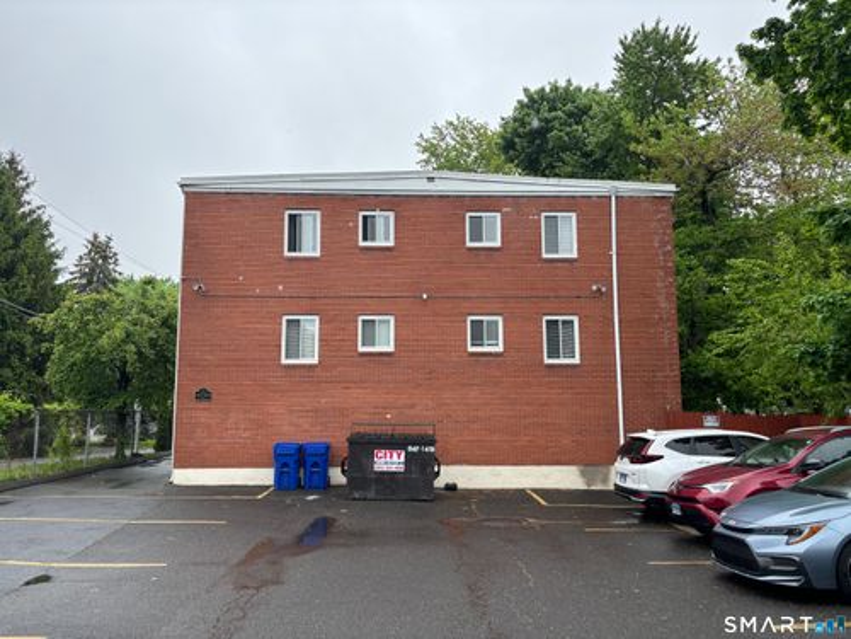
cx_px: 426
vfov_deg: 53.1
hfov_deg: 67.3
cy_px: 320
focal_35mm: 26
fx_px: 639
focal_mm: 5.96
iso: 50
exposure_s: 1/831
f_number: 1.6
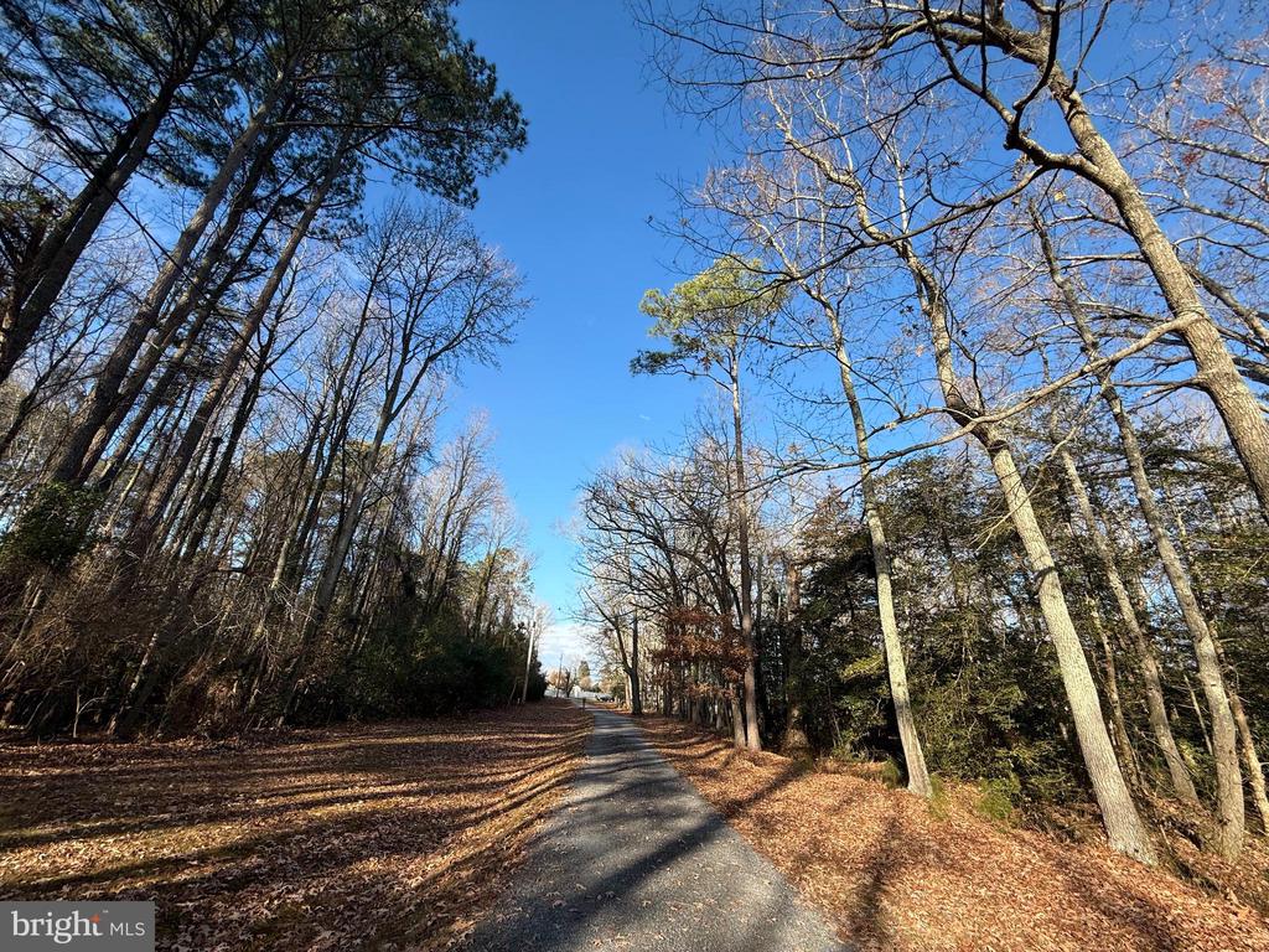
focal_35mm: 14
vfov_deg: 85.7
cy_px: 476
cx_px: 634
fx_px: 513
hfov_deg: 102.1
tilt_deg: +24.6
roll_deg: -5.1
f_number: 2.2
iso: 50
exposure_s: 1/864
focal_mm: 2.22
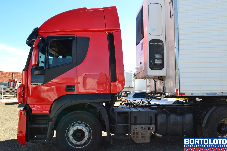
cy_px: 76
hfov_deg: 57.2
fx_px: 208
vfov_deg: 40.0
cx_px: 114
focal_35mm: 33
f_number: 9
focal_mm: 22
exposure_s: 1/160
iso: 400
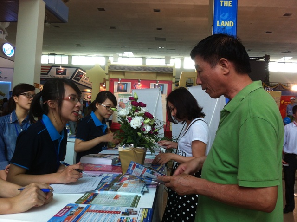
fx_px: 300
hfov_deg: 52.7
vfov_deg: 40.6
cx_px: 148
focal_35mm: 35
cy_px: 111
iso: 80
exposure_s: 1/40
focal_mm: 3.85
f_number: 2.8
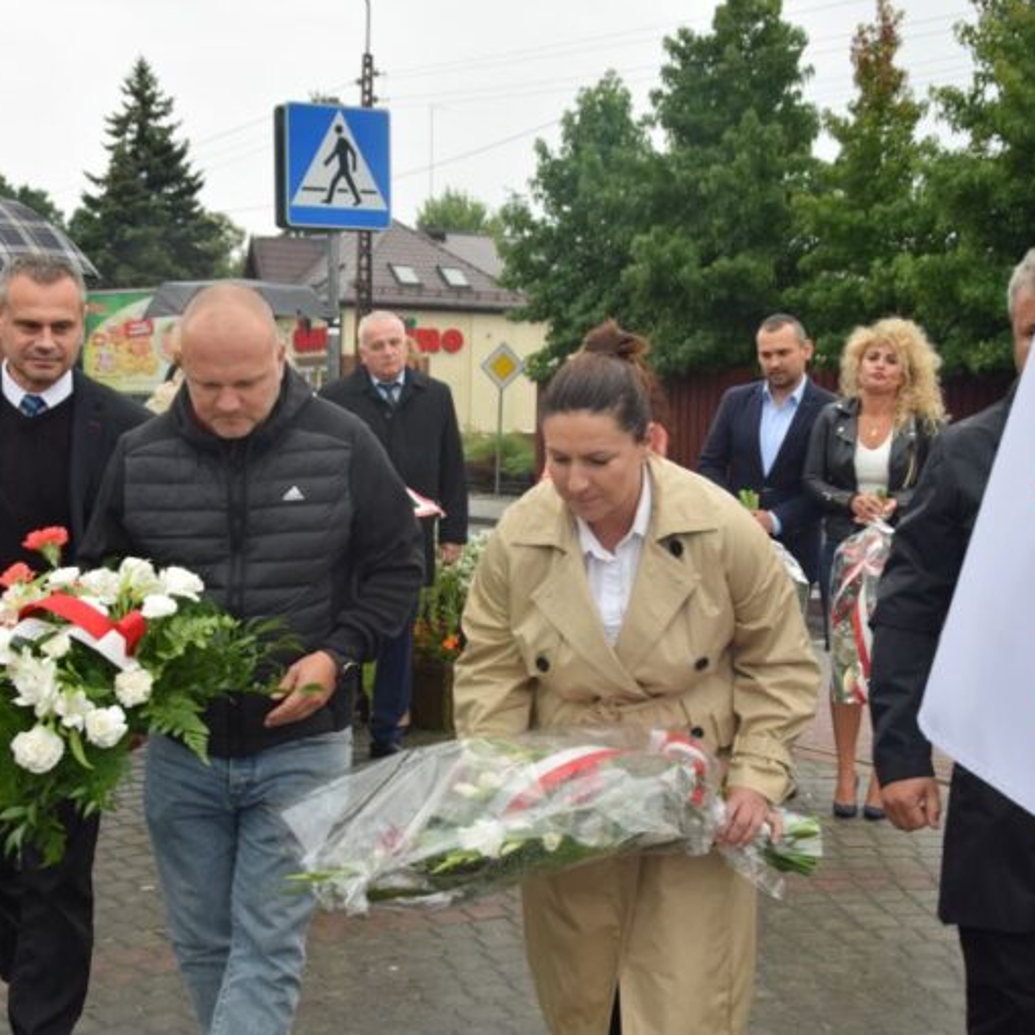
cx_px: 409
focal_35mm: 50
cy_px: 516
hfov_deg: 33.9
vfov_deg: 34.0
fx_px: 1691
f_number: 5.6
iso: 400
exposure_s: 1/125
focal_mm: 26
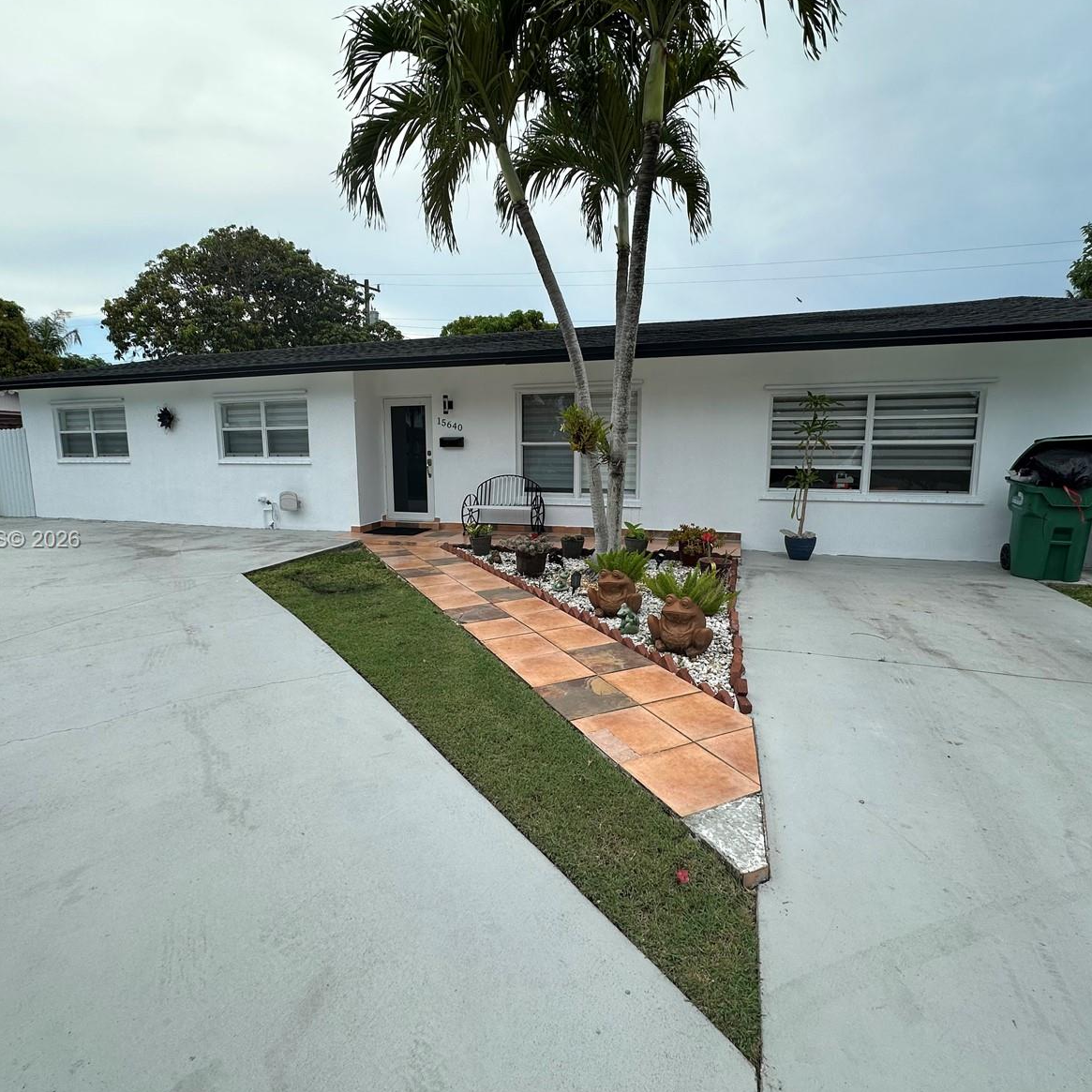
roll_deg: +0.5
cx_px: 538
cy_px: 541
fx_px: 607
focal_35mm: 17
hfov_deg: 84.0
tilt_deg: -7.3
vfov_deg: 84.0
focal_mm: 2.22
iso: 50
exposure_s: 1/1135
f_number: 2.2
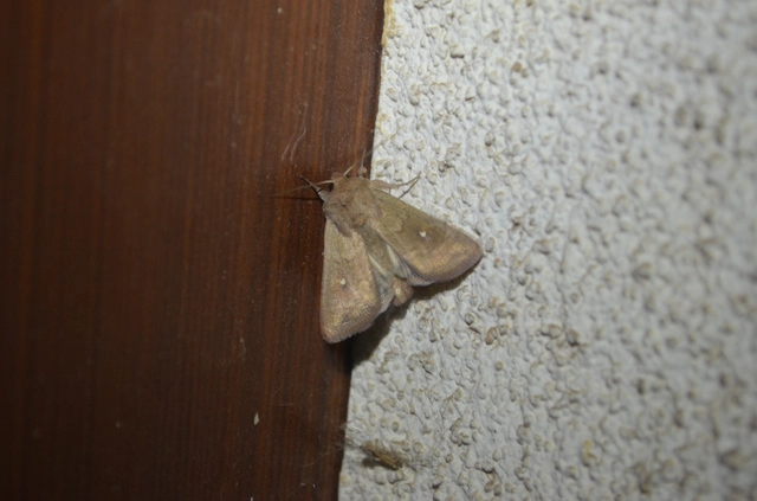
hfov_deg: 24.7
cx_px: 378
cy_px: 250
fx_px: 1730
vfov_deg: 16.5
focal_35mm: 82
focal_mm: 55
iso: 1100
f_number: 5.6
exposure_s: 1/60
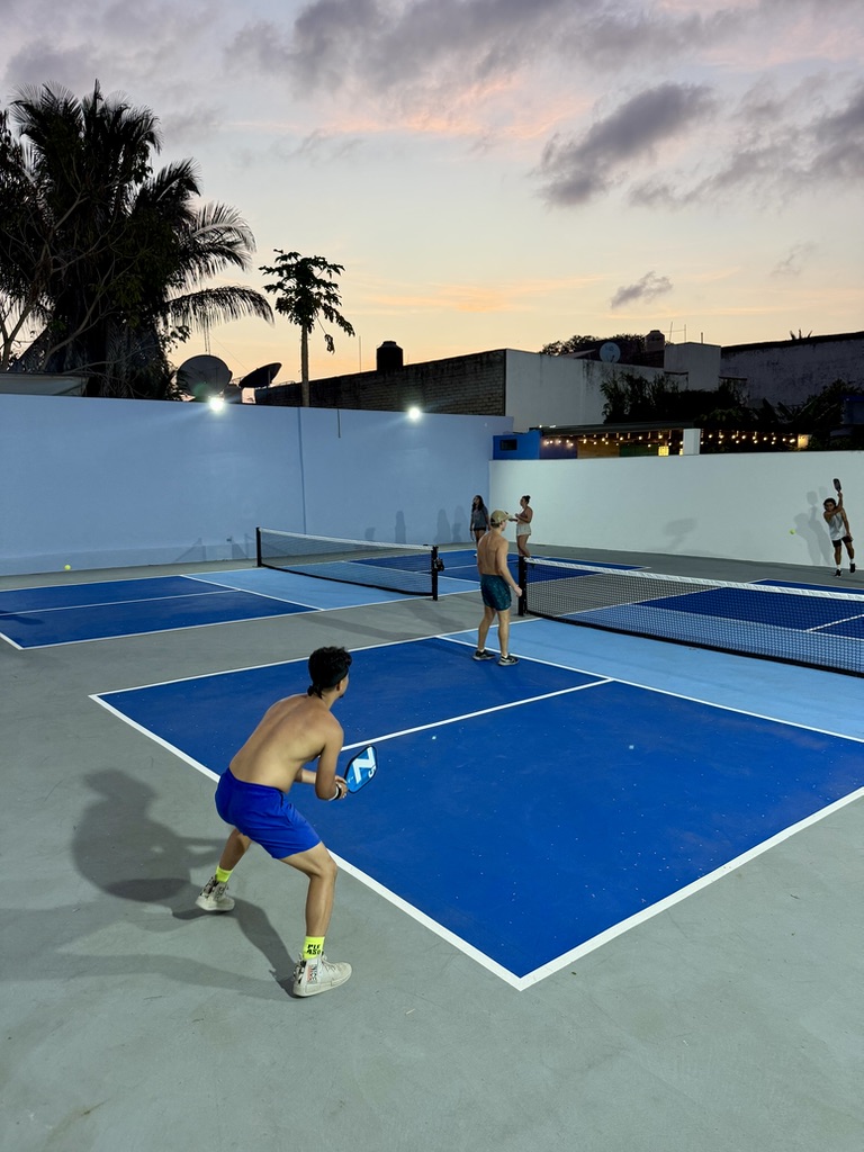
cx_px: 432
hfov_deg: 56.8
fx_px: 799
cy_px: 576
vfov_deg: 71.6
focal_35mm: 24
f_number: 1.78
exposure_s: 1/120
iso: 160
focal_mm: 6.76
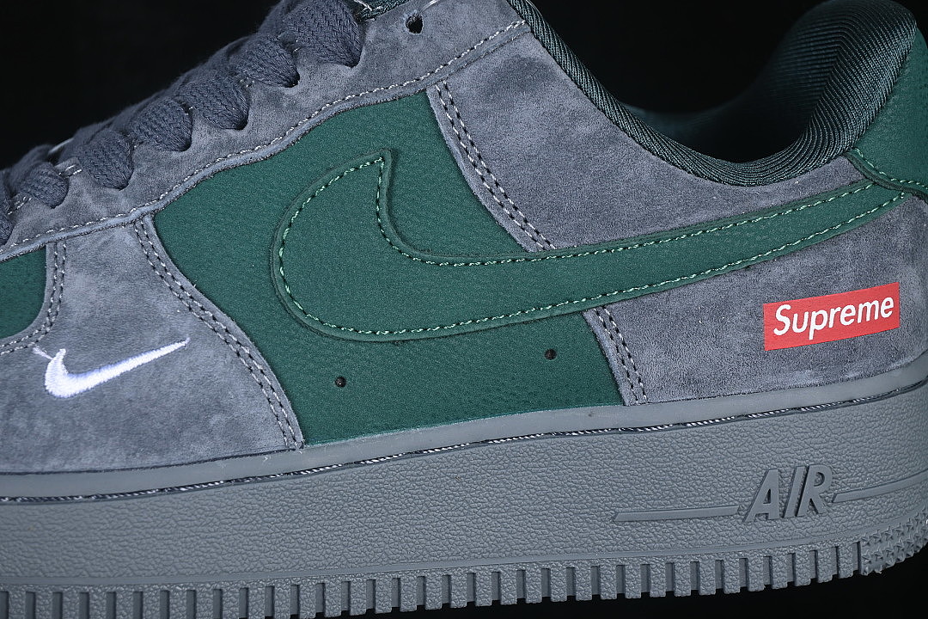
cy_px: 310
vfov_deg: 18.2
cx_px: 464
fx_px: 1933
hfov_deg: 27.0
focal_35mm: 75
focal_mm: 50
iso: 160
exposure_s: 1/60
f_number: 6.3
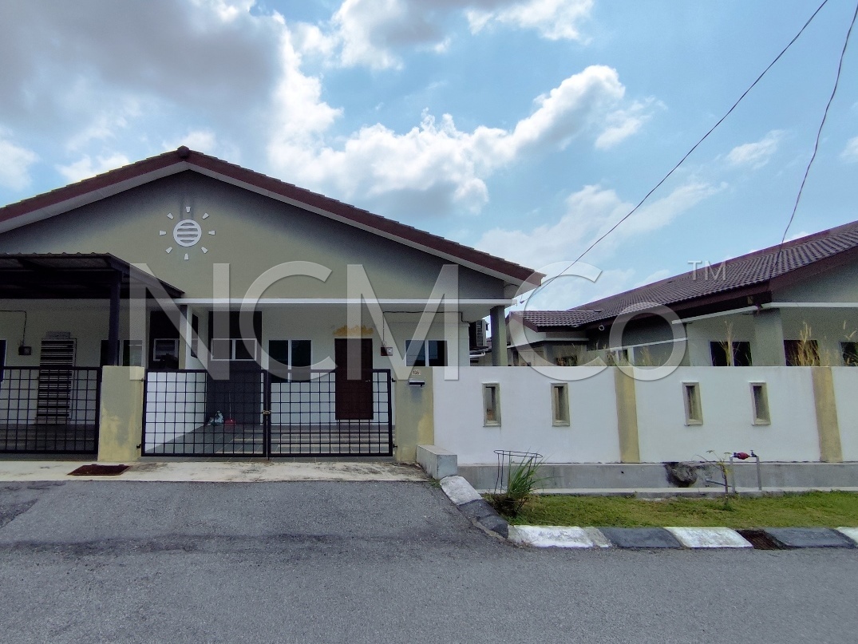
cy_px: 322
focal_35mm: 16
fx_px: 397
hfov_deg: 94.5
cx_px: 429
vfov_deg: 78.1
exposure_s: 1/3399
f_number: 2.2
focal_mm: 1.65
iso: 50
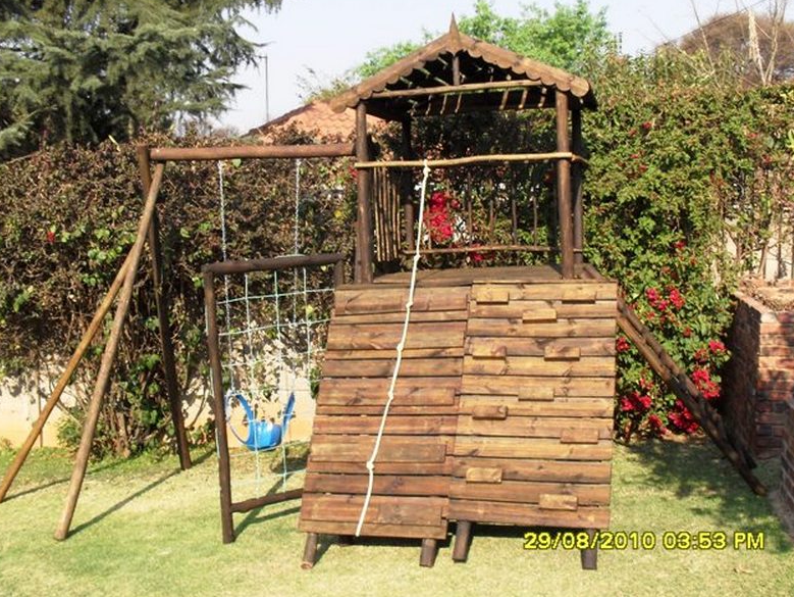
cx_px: 393
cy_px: 293
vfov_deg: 36.8
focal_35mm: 39
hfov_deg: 47.8
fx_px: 895
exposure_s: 1/60
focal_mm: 6.3
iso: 80
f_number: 8.3
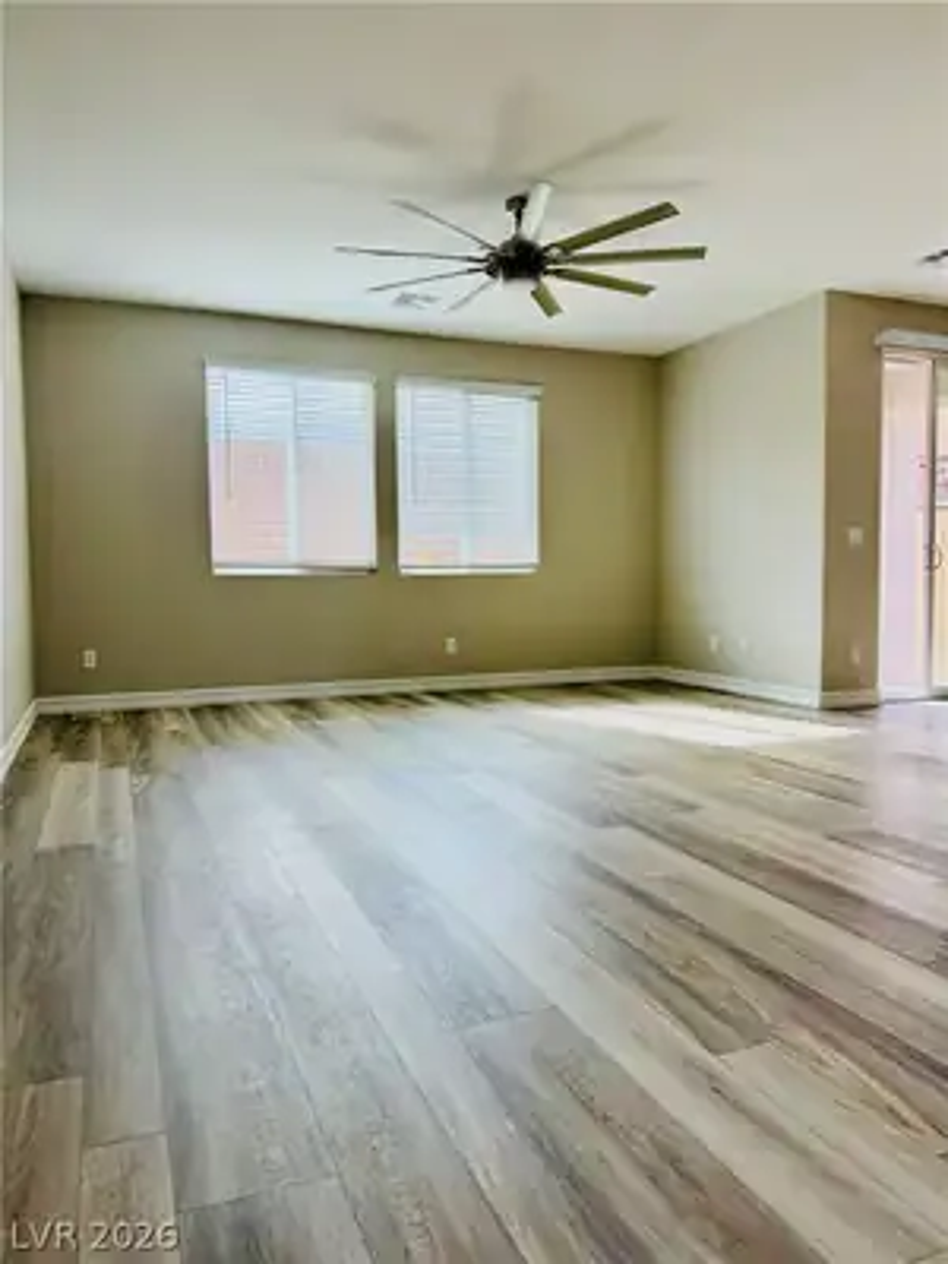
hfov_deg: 56.8
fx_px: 876
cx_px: 474
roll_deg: +0.1
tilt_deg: -3.2
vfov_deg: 71.6
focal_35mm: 24
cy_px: 632
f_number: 1.78
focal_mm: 6.76
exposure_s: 1/393
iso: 100
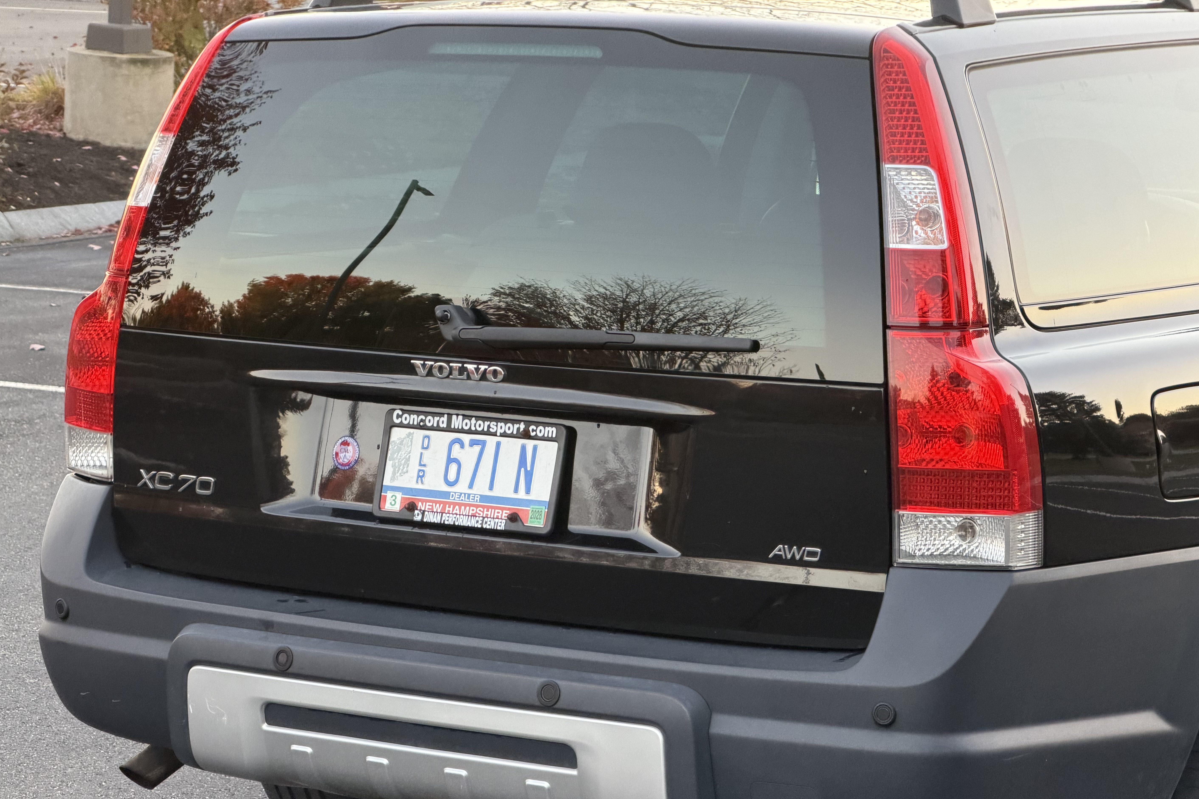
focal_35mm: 105
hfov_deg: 19.5
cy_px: 420
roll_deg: -0.4
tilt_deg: -7.0
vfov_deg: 13.0
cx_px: 599
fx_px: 3497
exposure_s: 1/121
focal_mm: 16.89
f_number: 2.8
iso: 400
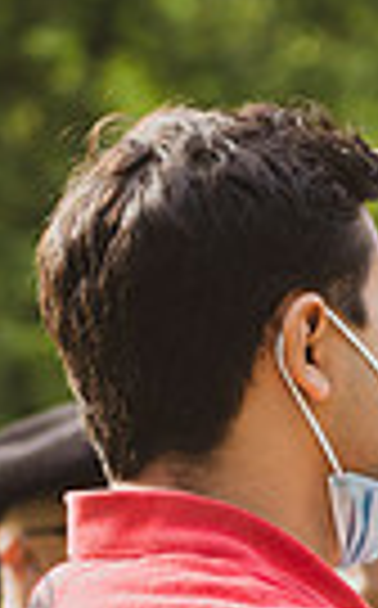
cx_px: 458
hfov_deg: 3.2
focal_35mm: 407
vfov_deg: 5.1
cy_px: 779
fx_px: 6730
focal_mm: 80
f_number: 5
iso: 500
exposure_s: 1/640
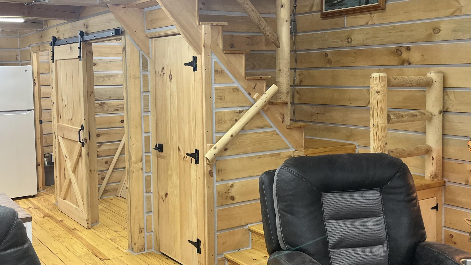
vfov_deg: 28.3
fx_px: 525
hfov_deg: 48.2
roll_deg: +0.8
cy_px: 109
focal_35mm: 42
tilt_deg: -3.7
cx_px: 205
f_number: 1.6
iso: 80
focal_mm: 5.1
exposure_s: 1/120
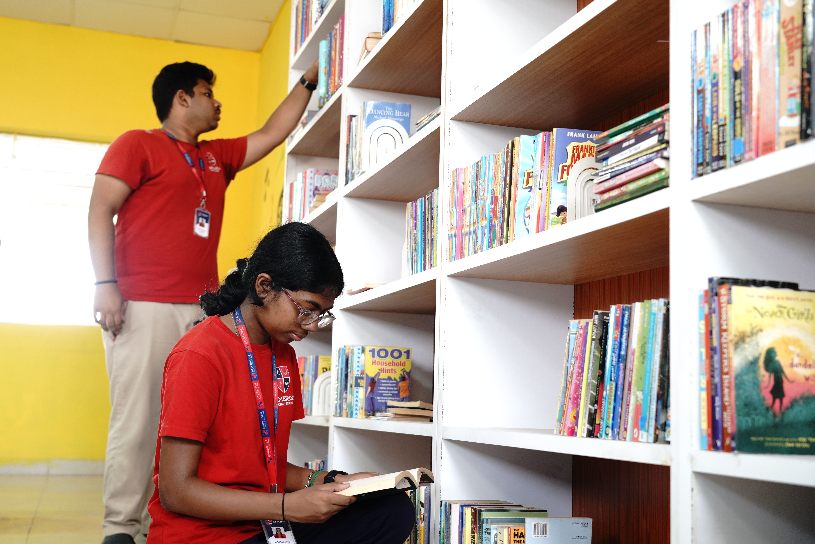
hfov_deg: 44.5
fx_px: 996
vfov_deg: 30.5
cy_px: 272
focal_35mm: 44
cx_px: 408
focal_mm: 44
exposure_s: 1/50
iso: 1250
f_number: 5
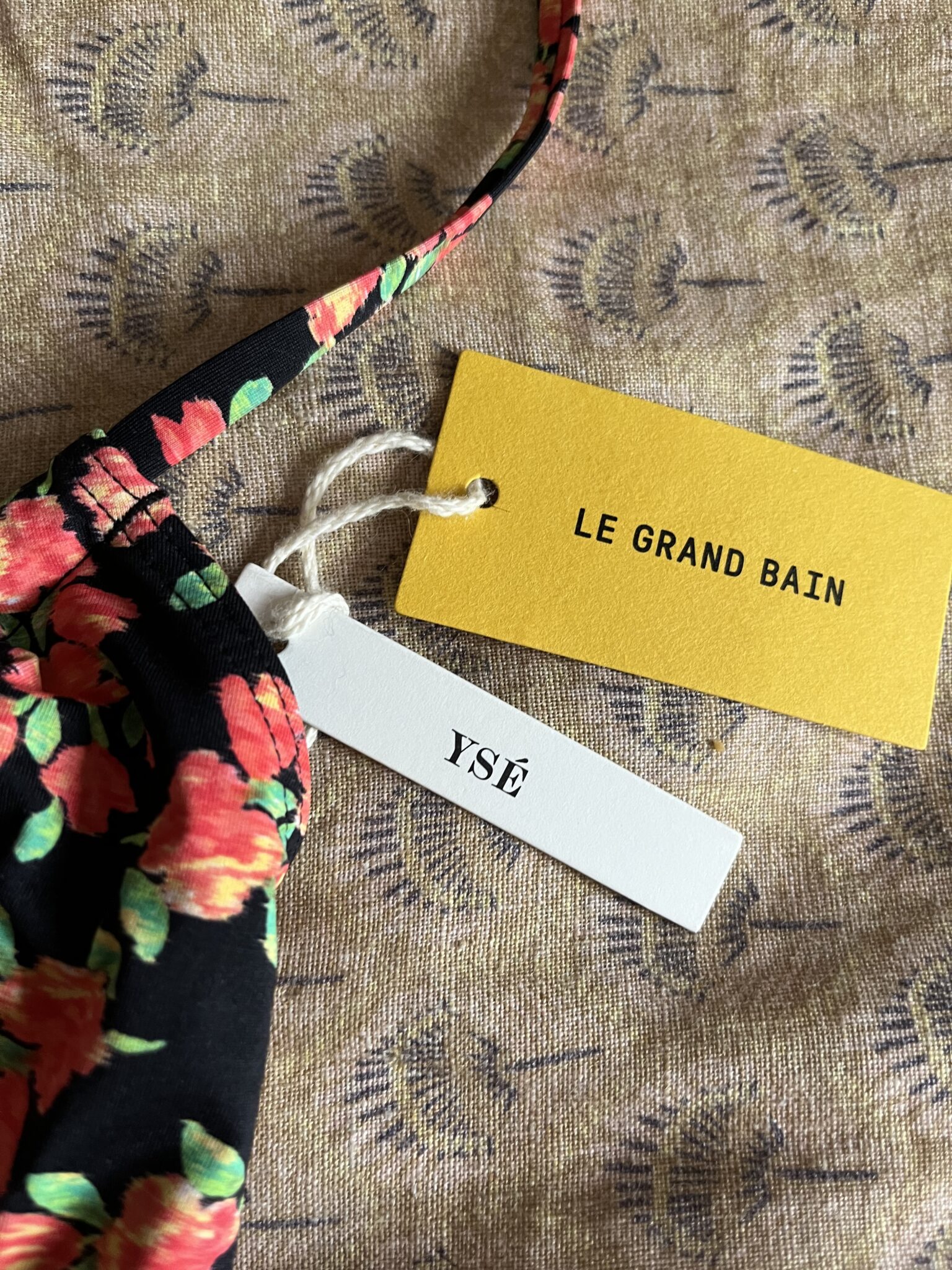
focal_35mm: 26
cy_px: 635
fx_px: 953
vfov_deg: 67.3
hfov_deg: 53.1
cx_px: 476
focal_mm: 5.1
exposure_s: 1/60
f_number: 1.6
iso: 160
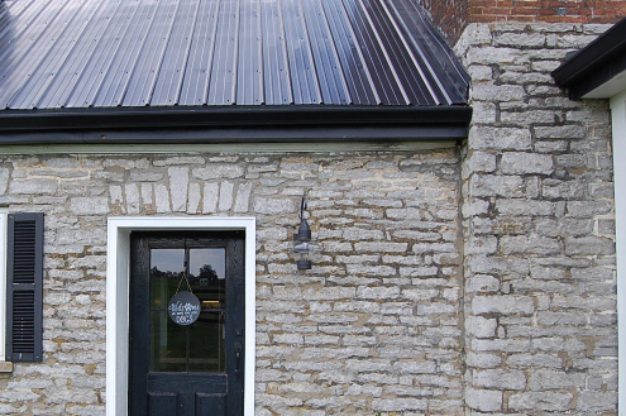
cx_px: 175
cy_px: 258
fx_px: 712
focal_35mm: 41
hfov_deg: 46.1
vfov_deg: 32.4
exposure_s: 1/250
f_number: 8
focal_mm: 18
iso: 200
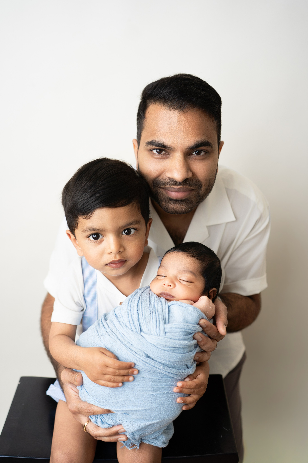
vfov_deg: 54.4
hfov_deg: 37.9
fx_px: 449
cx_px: 154
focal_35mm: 35
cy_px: 232
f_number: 2.5
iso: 100
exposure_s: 1/200
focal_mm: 35
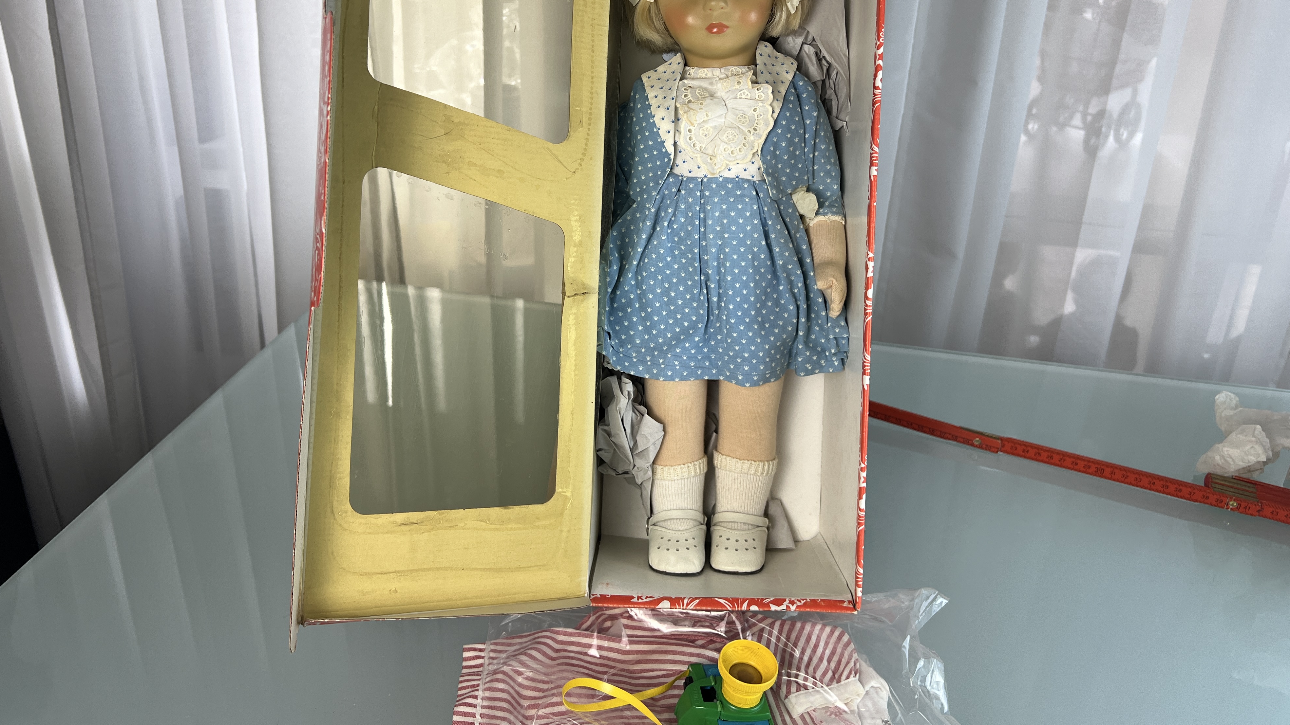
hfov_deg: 66.1
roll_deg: -2.6
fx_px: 992
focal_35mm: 29
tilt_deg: -24.1
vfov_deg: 40.0
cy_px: 282
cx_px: 652
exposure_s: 1/244
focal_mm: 5.7
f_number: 1.5
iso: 40
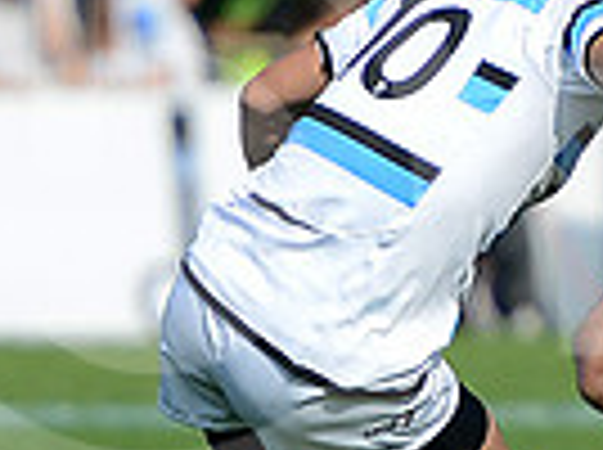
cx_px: 922
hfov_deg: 2.4
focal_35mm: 812
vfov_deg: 1.8
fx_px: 14119
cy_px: 200
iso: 250
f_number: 2.8
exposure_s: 1/2500
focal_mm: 195
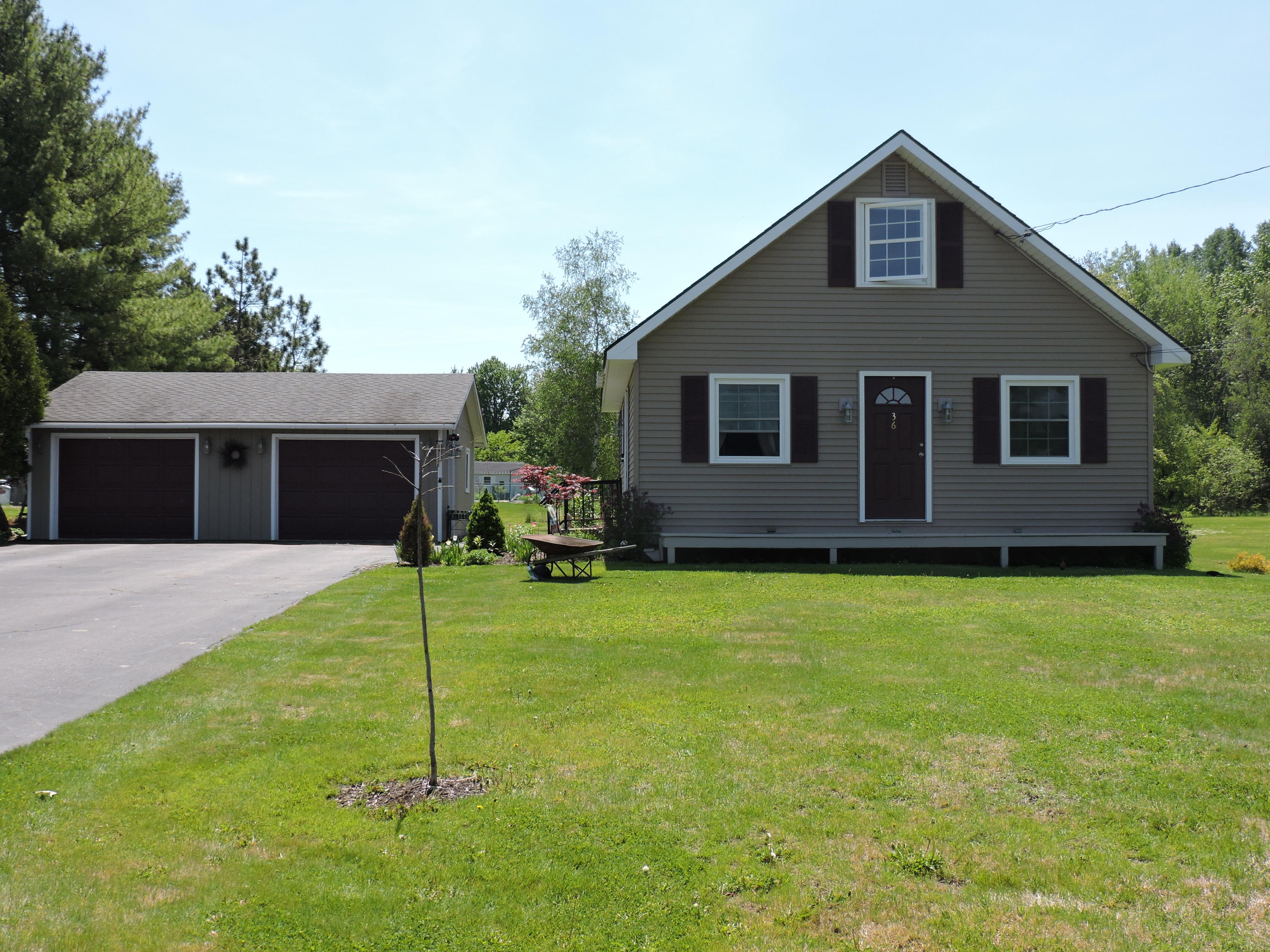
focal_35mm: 35
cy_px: 476
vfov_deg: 40.7
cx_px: 635
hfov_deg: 52.6
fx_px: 1284
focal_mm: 6.2
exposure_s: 1/800
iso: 100
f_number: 3.3
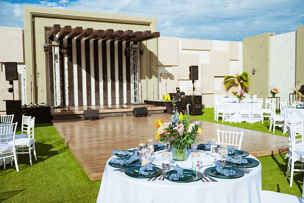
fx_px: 287
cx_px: 152
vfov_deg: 38.9
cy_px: 102
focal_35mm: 34
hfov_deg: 55.8
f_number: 2.8
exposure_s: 1/3200
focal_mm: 34
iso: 100
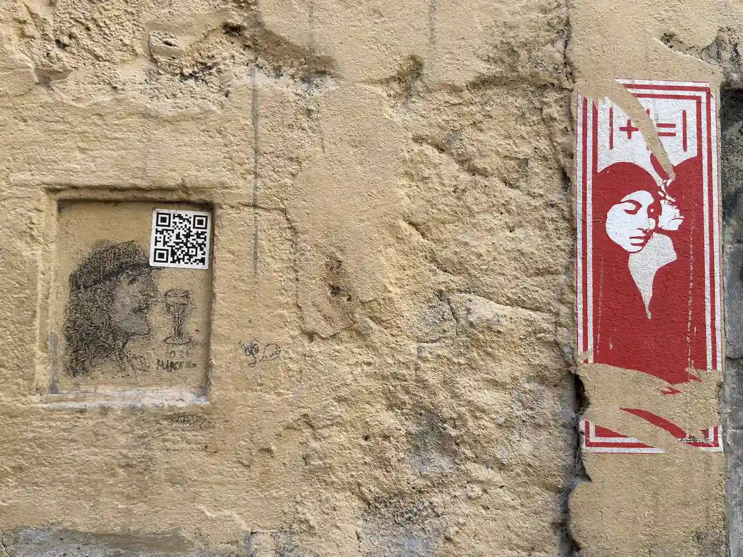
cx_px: 372
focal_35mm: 35
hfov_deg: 52.6
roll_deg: -0.9
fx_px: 751
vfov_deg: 40.7
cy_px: 278
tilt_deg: +6.7
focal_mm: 6.76
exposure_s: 1/245
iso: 64
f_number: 1.78
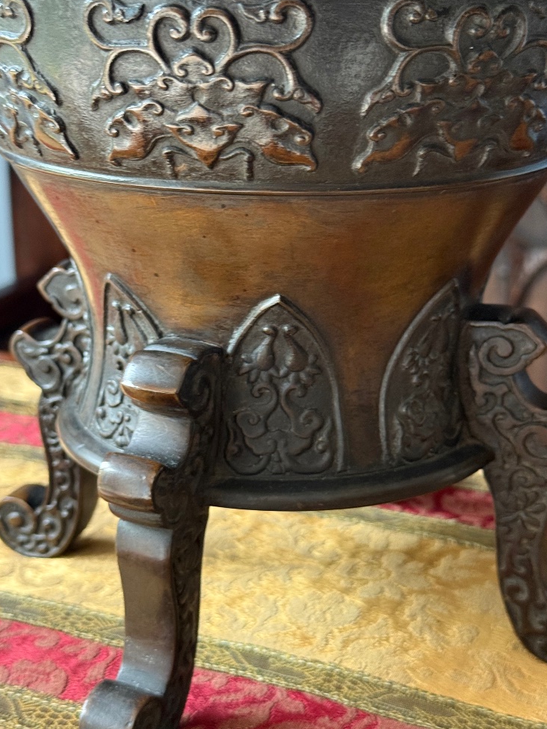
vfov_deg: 32.7
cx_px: 282
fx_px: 1243
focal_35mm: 59
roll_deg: +0.4
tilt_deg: -16.4
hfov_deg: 24.8
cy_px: 334
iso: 320
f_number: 1.78
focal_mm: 6.76
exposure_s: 1/40
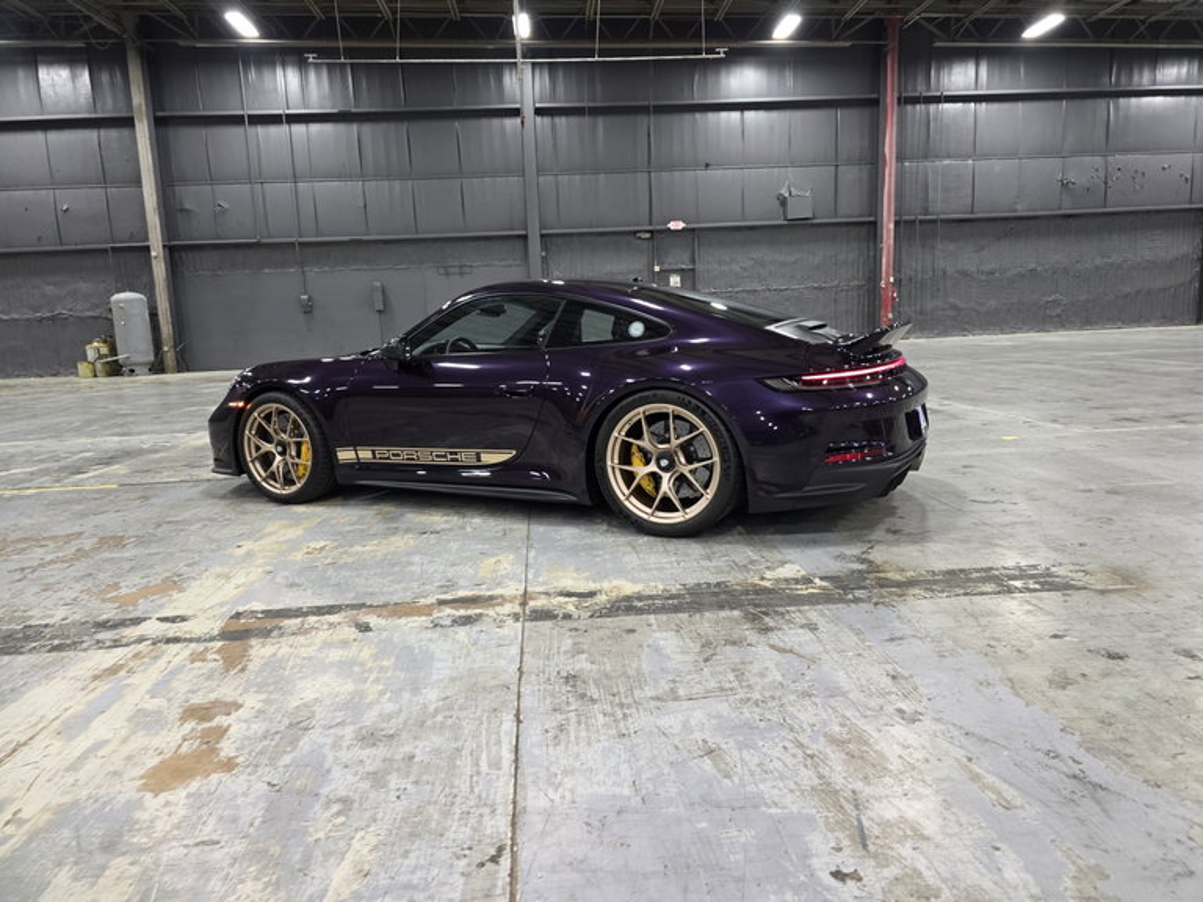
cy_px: 451
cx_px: 602
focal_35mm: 23
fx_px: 799
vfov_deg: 58.9
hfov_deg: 73.9
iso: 320
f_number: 1.7
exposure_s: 1/120
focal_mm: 6.3
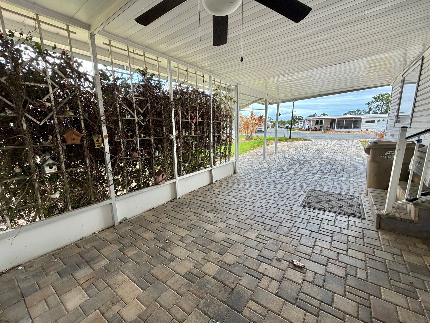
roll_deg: +1.7
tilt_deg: -11.3
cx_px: 209
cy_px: 164
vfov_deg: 81.8
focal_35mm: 15
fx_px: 186
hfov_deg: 98.1
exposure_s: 1/135
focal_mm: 2.22
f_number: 2.2
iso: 40
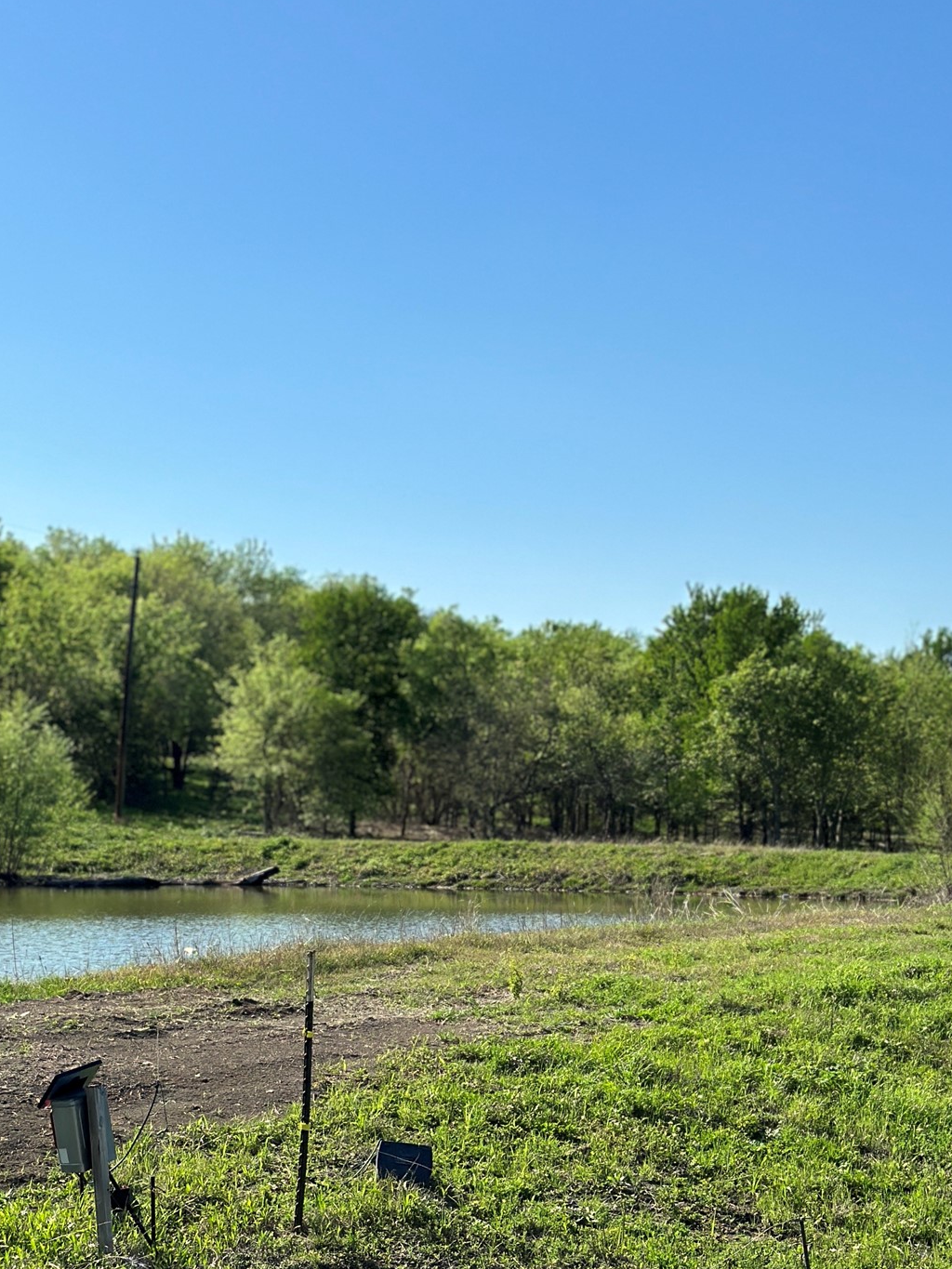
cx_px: 531
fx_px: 2640
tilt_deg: -0.5
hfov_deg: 20.4
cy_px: 854
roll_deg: -0.5
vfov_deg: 26.9
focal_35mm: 72
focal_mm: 6.86
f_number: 1.78
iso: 100
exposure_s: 1/7092
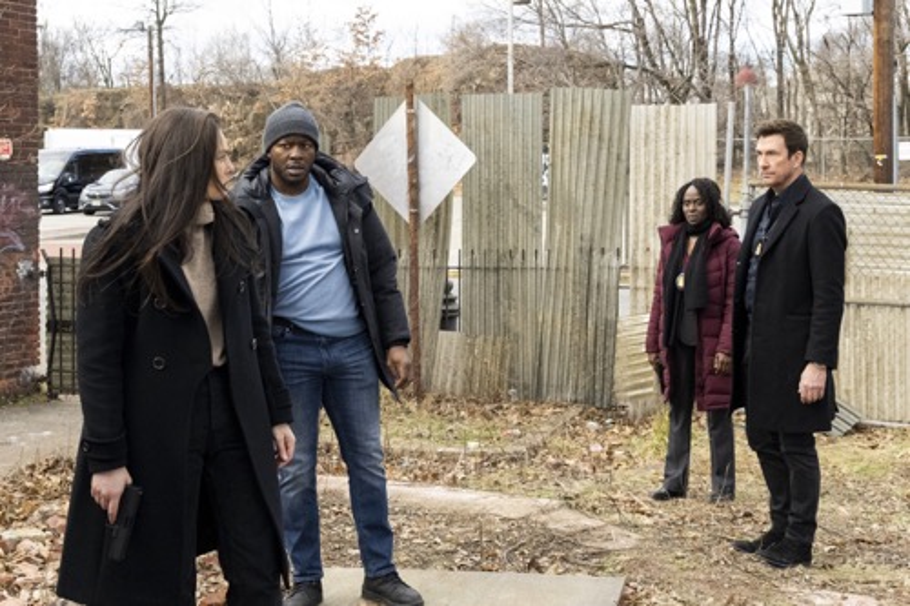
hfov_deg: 41.1
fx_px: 1213
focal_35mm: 48
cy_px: 303
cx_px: 455
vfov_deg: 28.1
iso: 4000
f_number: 5.6
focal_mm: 32
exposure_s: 1/2500
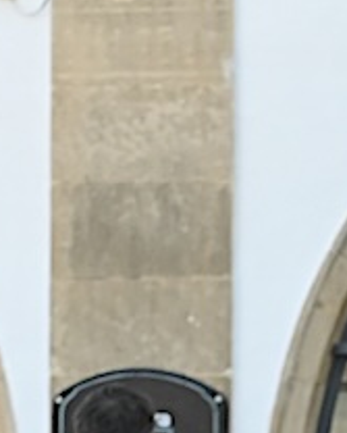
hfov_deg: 4.0
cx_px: 538
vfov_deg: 4.8
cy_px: 967
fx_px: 4996
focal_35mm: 390
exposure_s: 1/320
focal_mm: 50
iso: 800
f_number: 9
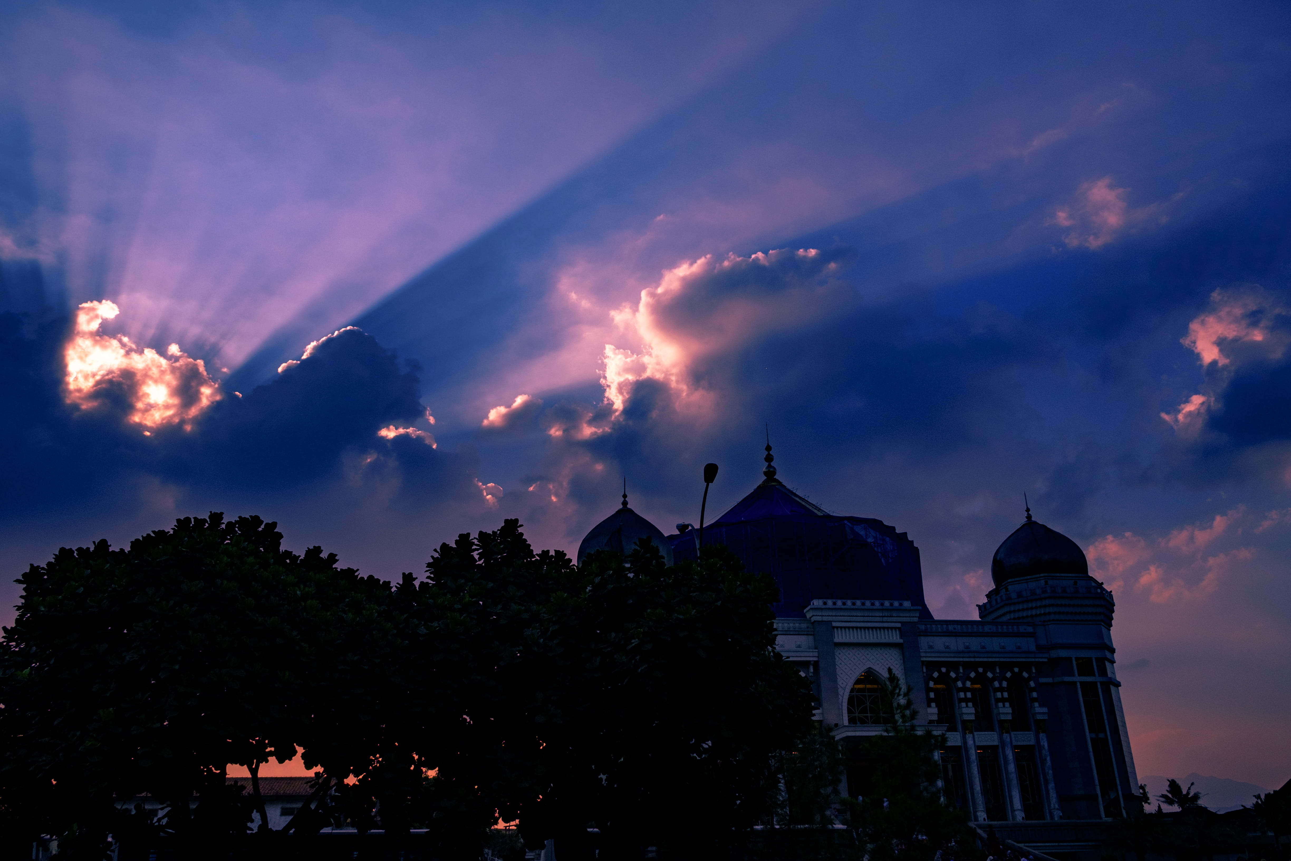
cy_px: 430
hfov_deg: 67.4
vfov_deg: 47.9
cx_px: 646
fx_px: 968
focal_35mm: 27
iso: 200
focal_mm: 18
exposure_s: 1/2000
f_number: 6.4
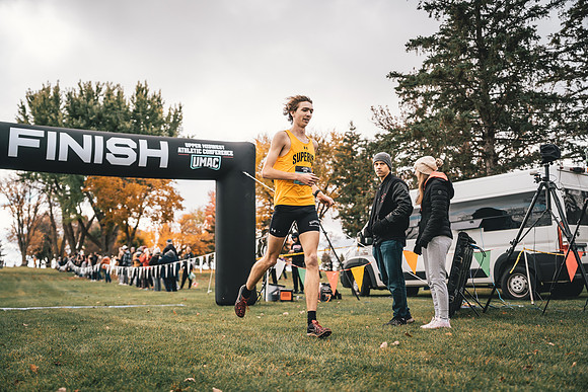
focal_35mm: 35
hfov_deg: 54.4
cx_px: 294
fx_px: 572
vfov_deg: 37.9
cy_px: 196
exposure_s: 1/3200
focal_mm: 35
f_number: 2
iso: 200
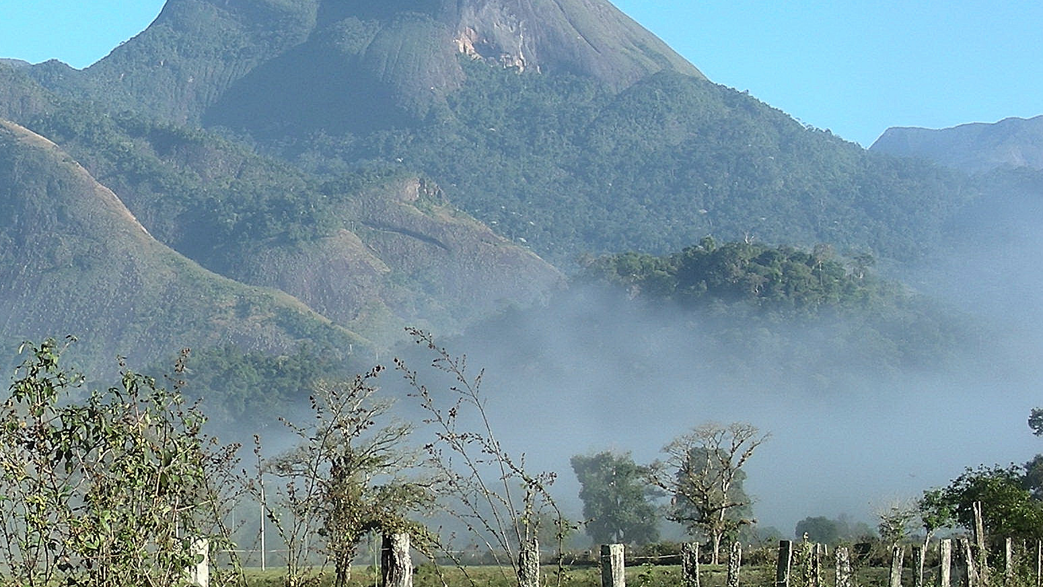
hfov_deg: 22.1
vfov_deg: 12.7
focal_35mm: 95
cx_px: 162
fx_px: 2627
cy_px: 364
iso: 50
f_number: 4
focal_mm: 8
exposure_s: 1/232
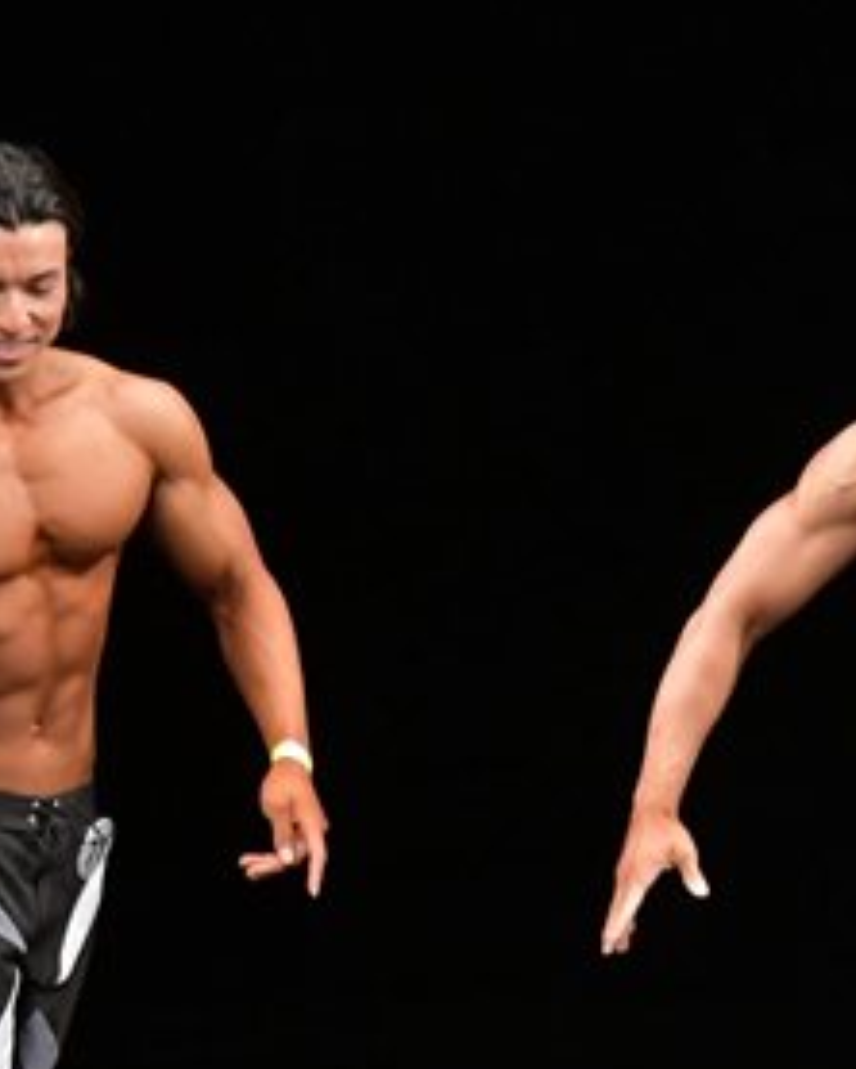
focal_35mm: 630
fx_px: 19929
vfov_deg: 3.1
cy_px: 888
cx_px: 750
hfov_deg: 2.5
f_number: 5.6
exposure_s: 1/400
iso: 3200
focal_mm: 160
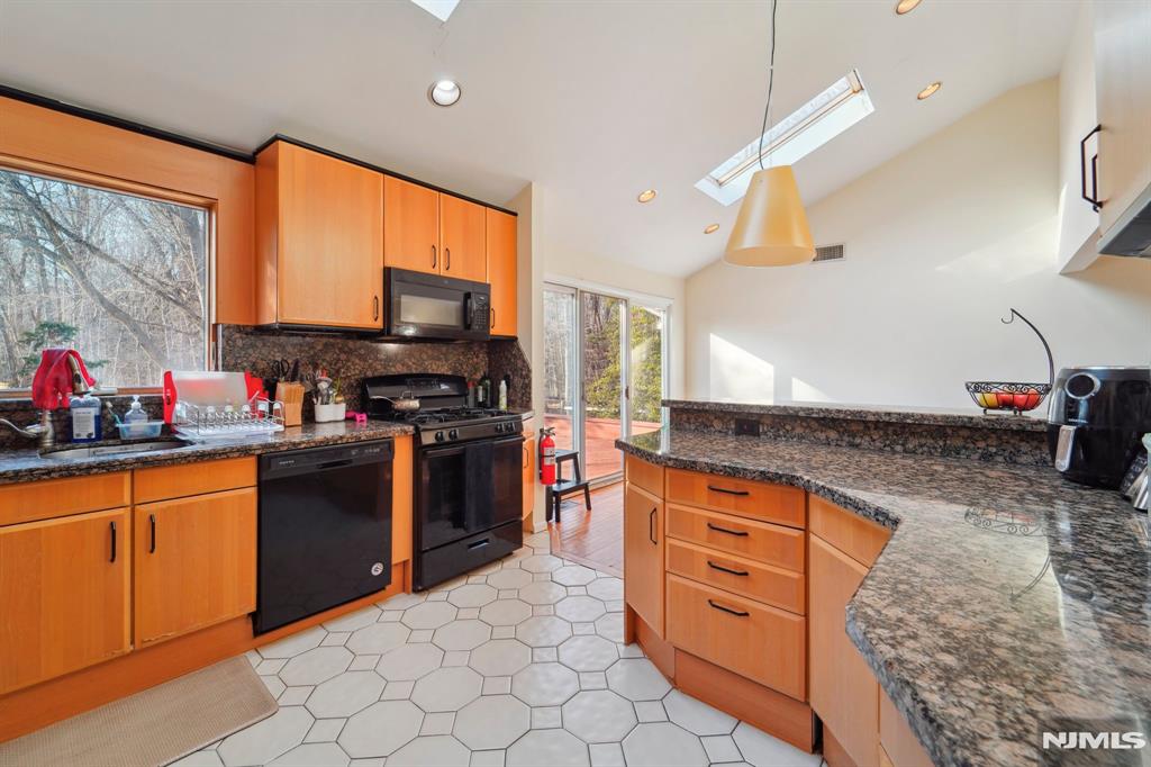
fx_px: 447
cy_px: 384
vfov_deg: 81.2
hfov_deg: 104.3
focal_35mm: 14
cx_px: 576
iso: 400
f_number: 8
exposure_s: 1/40
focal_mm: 14
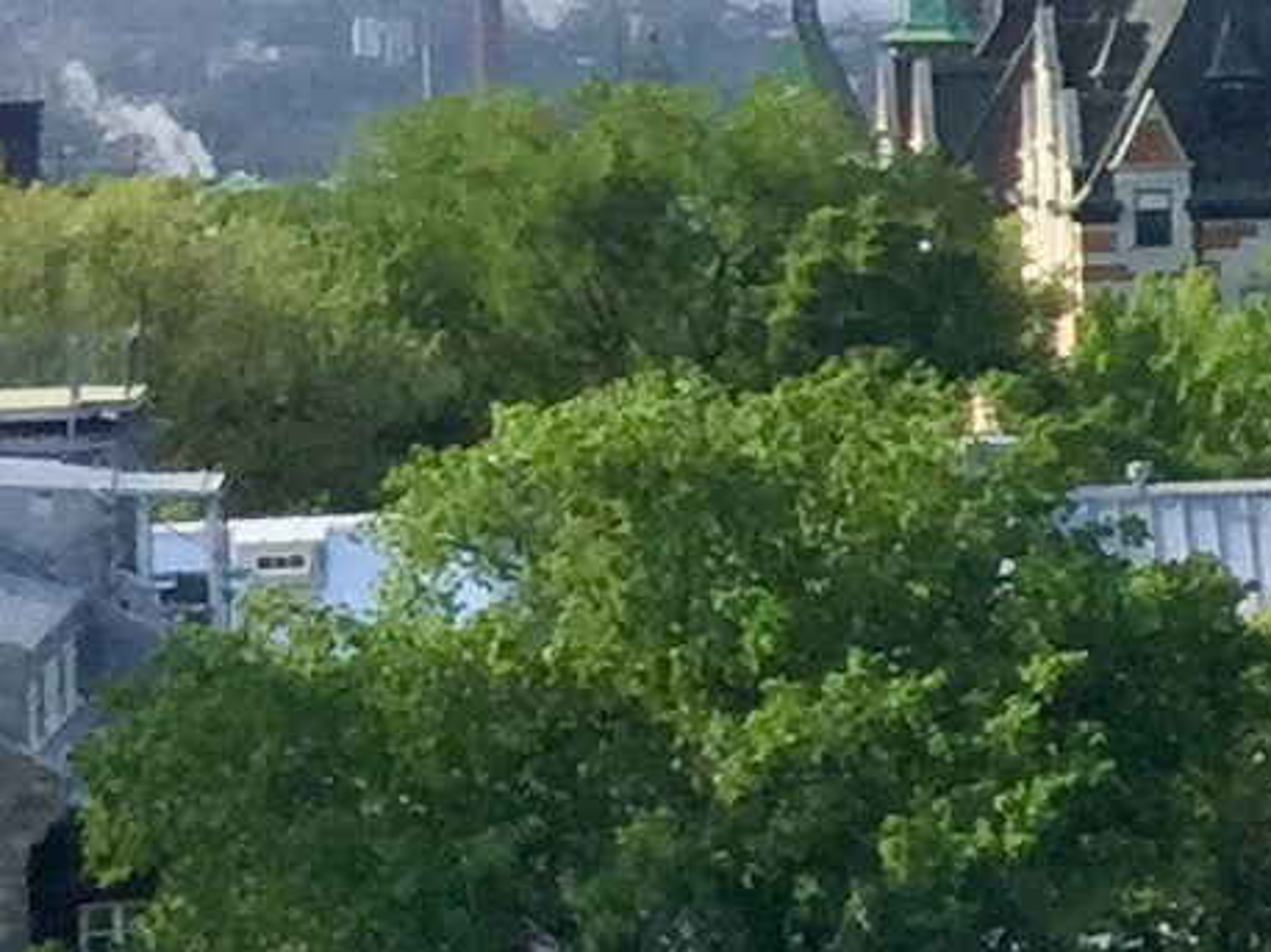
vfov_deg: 6.7
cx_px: 4351
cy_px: 67
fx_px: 8110
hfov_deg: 7.4
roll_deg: +0.3
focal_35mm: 221
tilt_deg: -3.5
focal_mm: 3.3
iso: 25
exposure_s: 1/895
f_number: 2.4
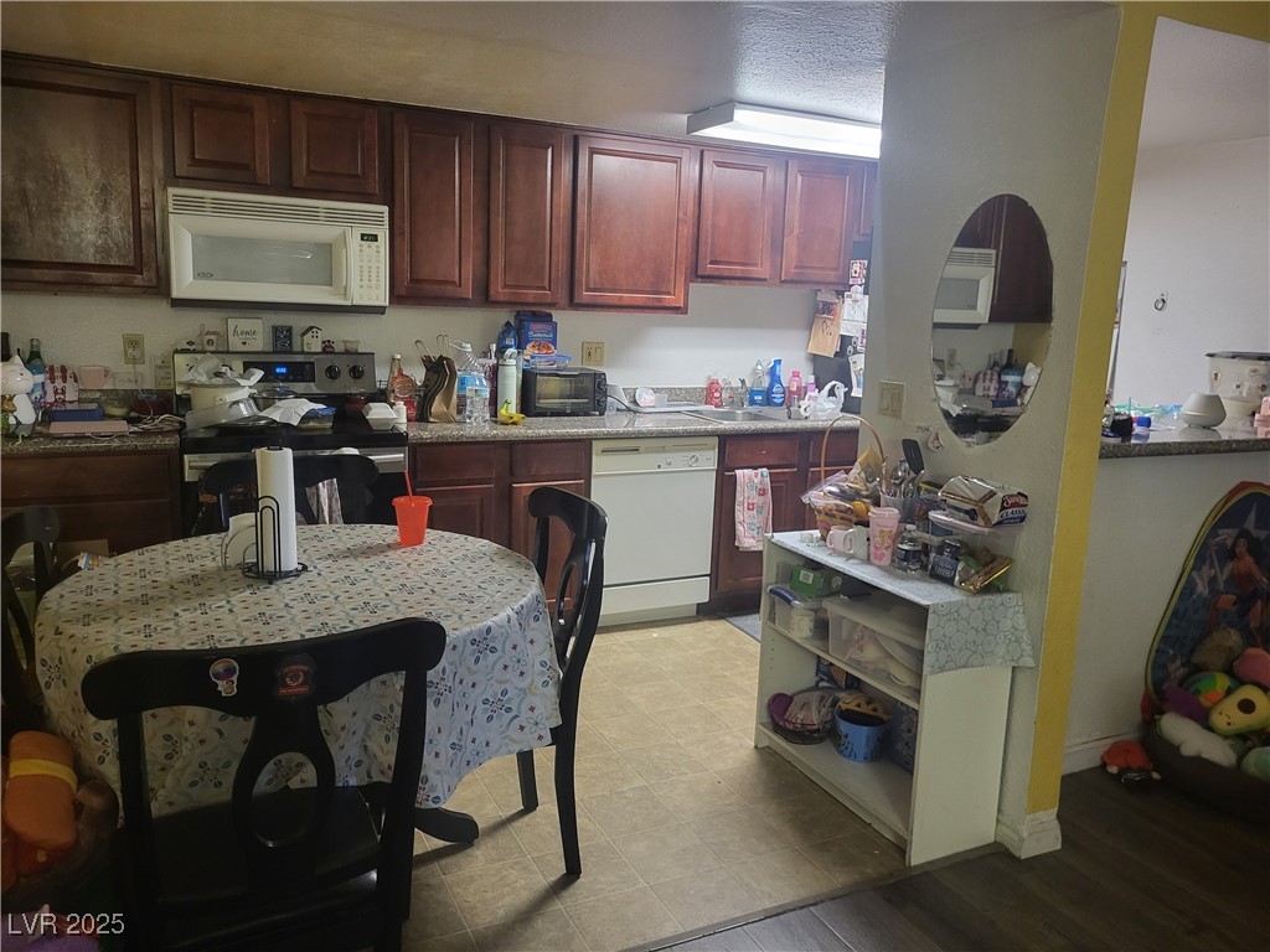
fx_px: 954
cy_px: 476
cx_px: 635
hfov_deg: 67.3
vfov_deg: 53.1
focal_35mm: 26
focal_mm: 5.4
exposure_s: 1/40
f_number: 1.8
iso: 320
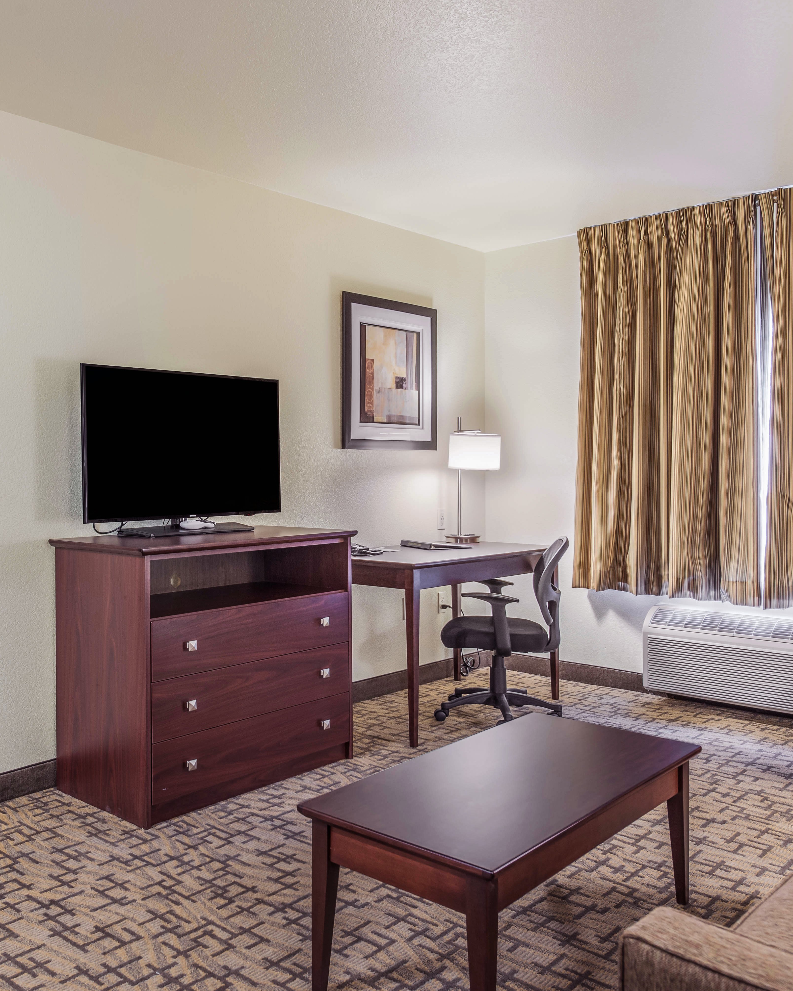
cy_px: 495
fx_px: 910
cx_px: 275
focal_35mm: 31
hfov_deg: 46.5
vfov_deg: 57.2
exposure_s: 1
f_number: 8
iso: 400
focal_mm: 22
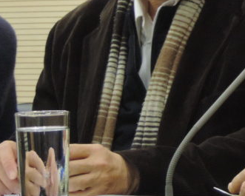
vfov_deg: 4.9
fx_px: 2299
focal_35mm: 317
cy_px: -16
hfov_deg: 6.0
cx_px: 347
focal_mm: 18.7
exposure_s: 1/25
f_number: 4.2
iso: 800
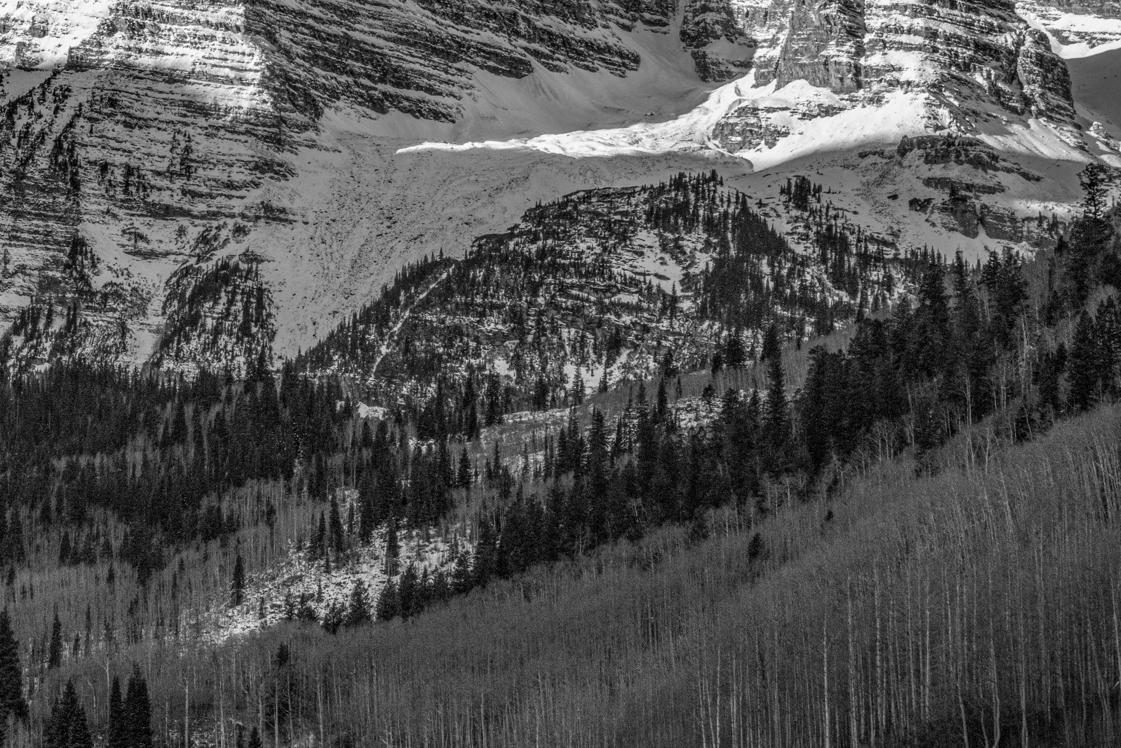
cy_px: 217
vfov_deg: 10.2
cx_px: 138
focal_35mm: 134
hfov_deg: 15.1
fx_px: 4174
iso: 800
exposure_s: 1/200
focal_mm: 70
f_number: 22
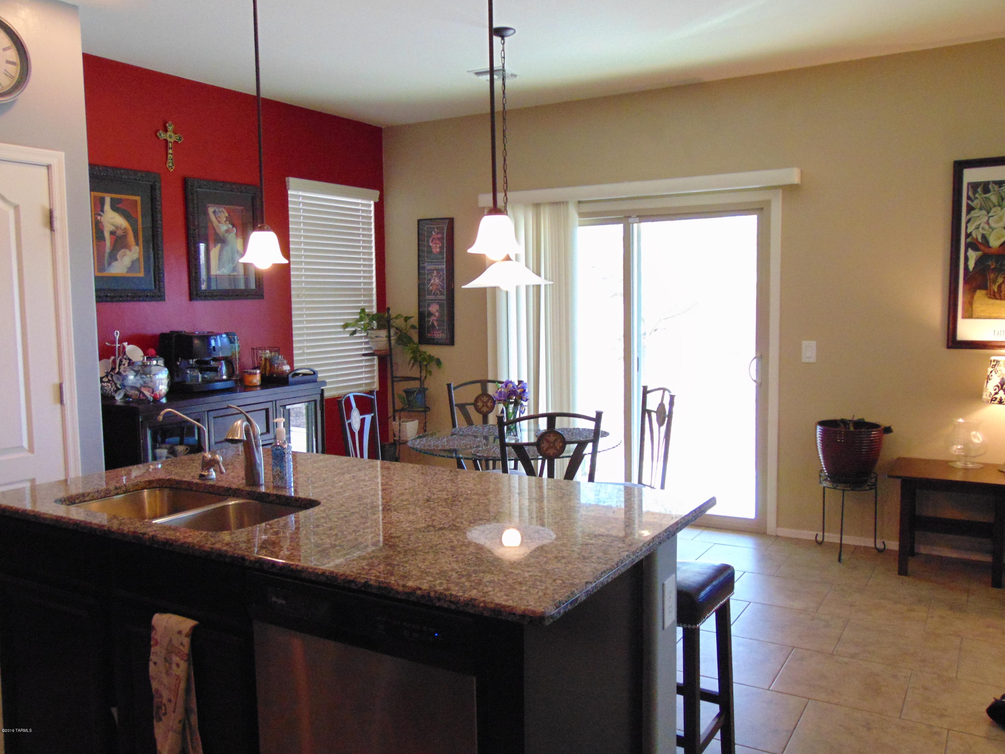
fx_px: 871
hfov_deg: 60.0
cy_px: 377
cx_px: 502
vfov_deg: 46.8
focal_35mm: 30
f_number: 3.1
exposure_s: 1/60
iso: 500
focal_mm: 5.4
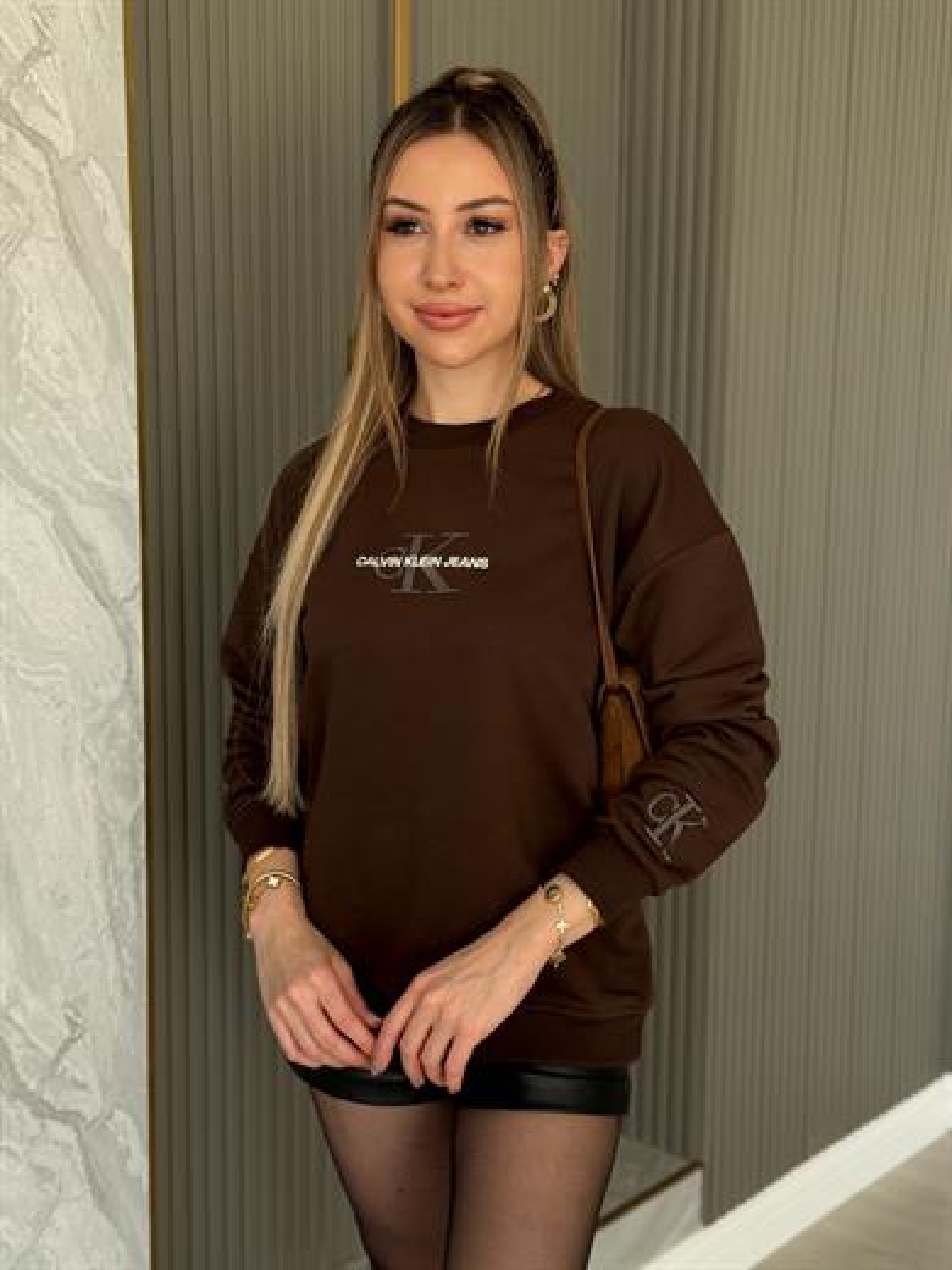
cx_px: 476
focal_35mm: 48
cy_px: 635
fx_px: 1760
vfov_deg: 39.7
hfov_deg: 30.3
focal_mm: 6.76
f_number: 1.78
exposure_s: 1/145
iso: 64
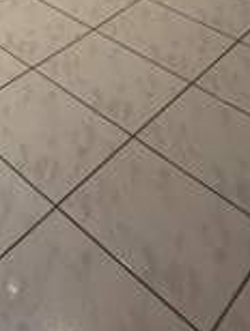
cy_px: -166
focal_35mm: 58
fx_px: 557
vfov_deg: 25.2
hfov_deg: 21.8
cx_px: -108
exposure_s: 1/120
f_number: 2.2
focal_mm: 2.22
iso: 250
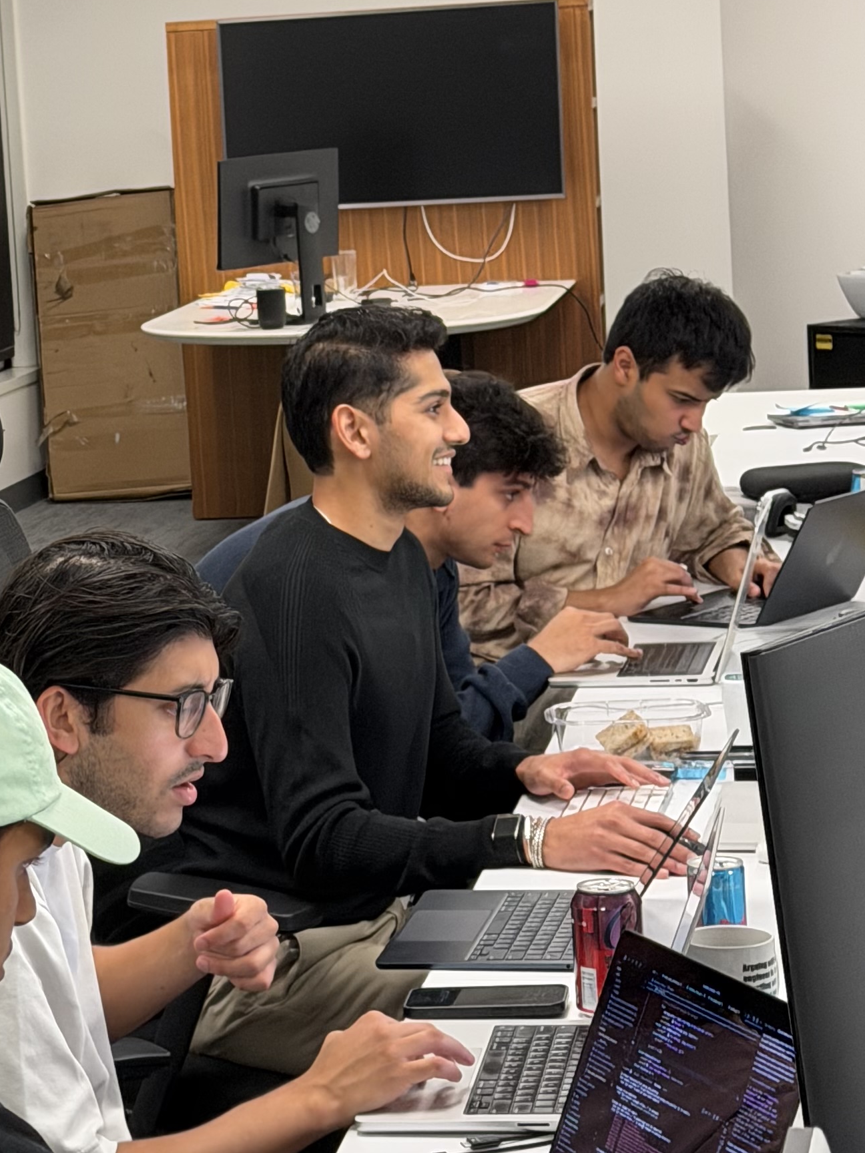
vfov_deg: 17.6
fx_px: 3732
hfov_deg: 13.1
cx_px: 1
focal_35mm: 112
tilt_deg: -5.6
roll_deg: +4.2
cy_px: 492
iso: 200
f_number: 1.78
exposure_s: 1/60
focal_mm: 6.76
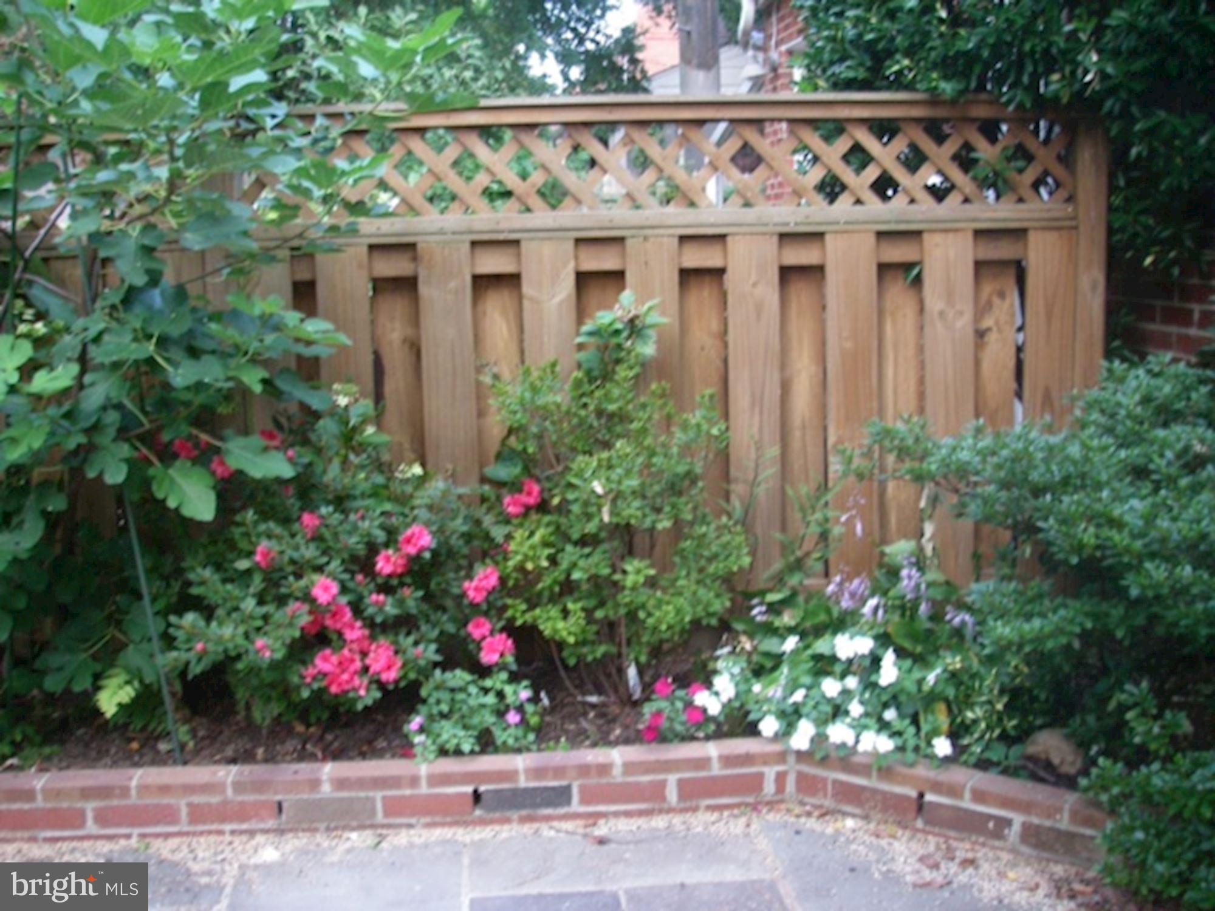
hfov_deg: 49.0
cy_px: 456
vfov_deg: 37.7
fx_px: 1334
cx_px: 608
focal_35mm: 38
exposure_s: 1/30
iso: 200
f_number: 3.3
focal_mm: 6.3
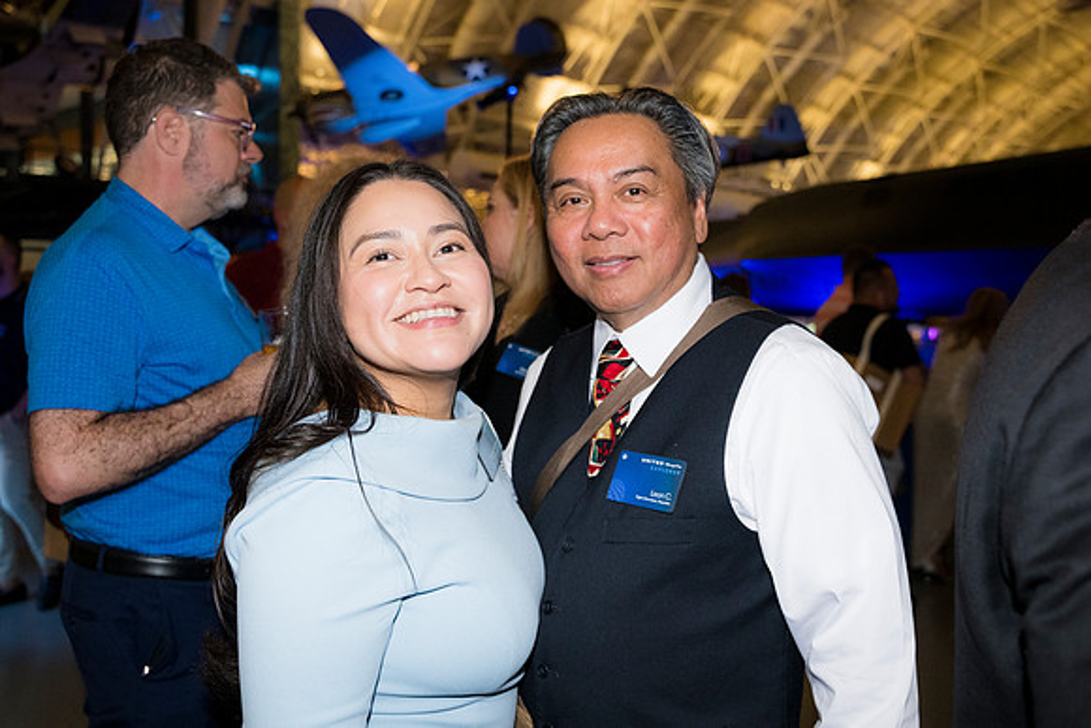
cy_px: 364
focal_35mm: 32
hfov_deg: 58.0
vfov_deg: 40.6
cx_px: 546
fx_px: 985
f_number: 4
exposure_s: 1/160
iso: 3200
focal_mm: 32.5
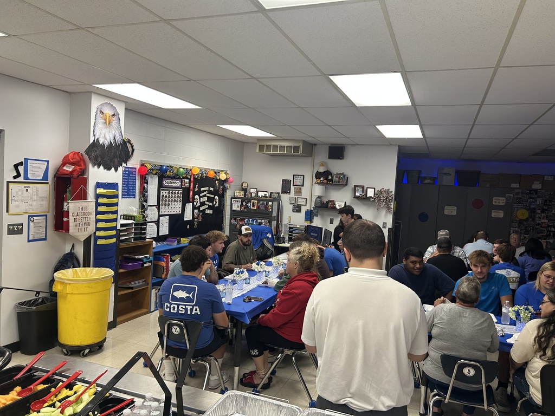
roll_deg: -3.7
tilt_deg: -3.8
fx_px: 417
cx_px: 278
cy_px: 208
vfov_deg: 53.1
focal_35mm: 26
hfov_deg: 67.3
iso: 125
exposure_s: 1/120
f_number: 1.5
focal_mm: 5.7
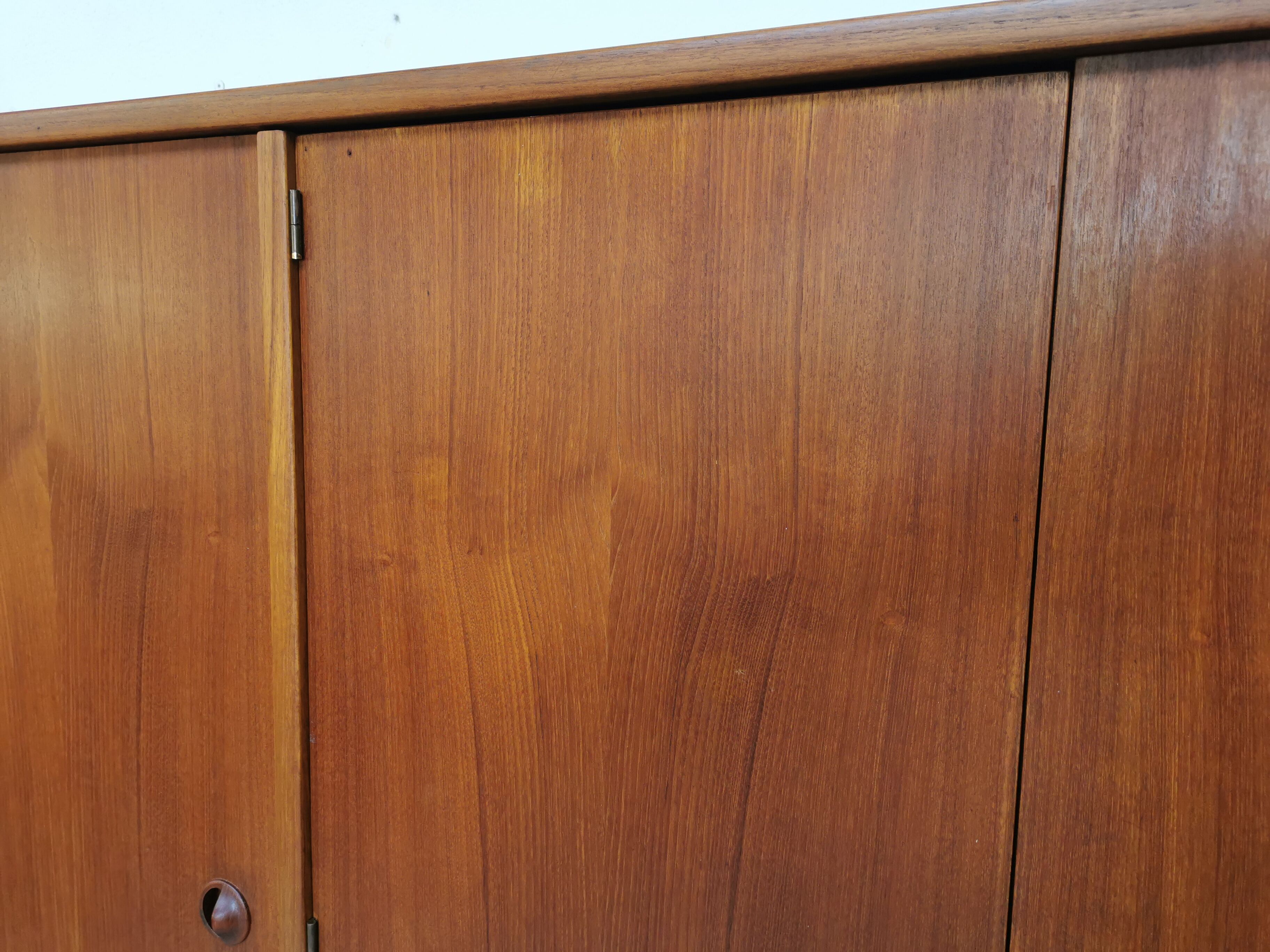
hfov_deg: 65.3
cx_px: 635
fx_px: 991
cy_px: 476
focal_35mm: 27
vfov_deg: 51.4
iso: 100
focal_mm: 5.58
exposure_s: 1/50
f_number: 1.8
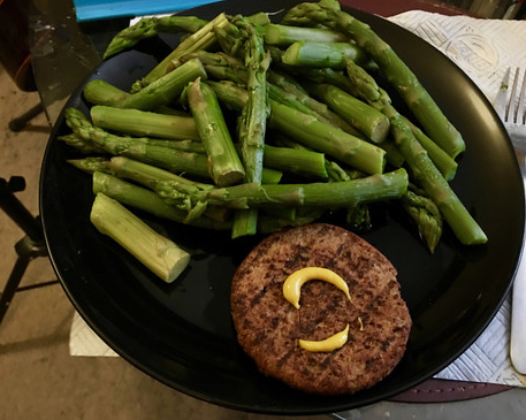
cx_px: 254
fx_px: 482
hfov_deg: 57.2
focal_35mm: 31
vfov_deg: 47.1
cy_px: 210
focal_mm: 4.15
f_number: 2.2
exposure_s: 1/4
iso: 100
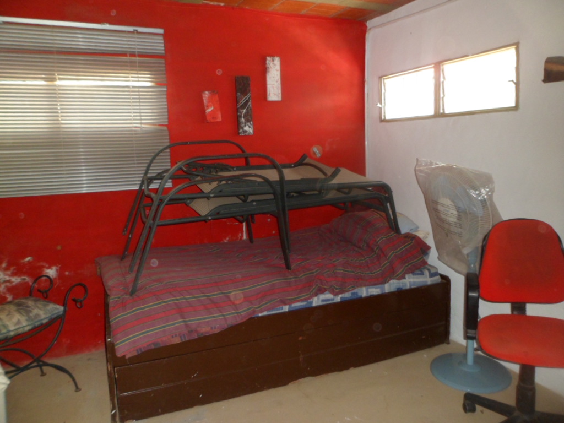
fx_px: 424
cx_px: 282
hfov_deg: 67.3
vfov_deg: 53.1
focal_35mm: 26
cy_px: 212
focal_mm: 4.9
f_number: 3.3
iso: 160
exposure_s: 1/45
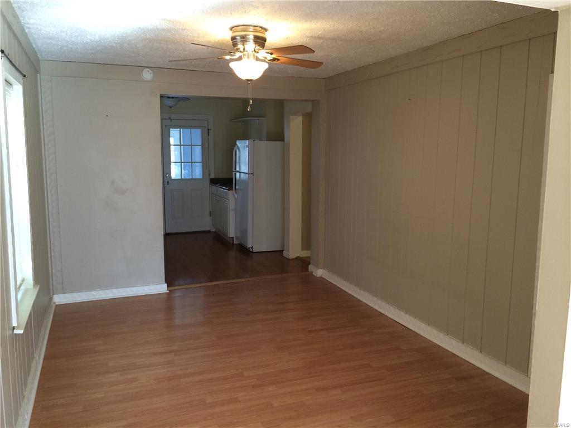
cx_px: 286
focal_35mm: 30
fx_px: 495
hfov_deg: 60.0
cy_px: 214
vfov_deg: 46.8
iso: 125
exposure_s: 1/30
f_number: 2.2
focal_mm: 4.12
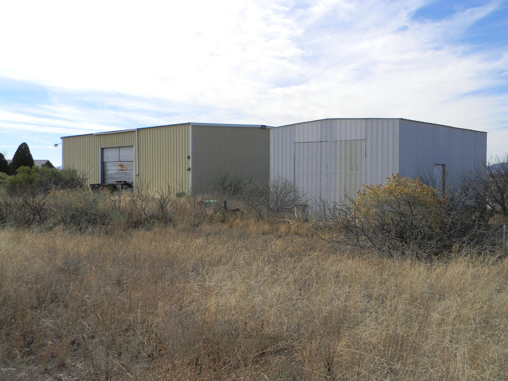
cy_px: 190
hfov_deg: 51.4
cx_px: 254
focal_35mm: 36
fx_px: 528
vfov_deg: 39.7
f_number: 3.7
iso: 80
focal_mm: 6.4
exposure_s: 1/629
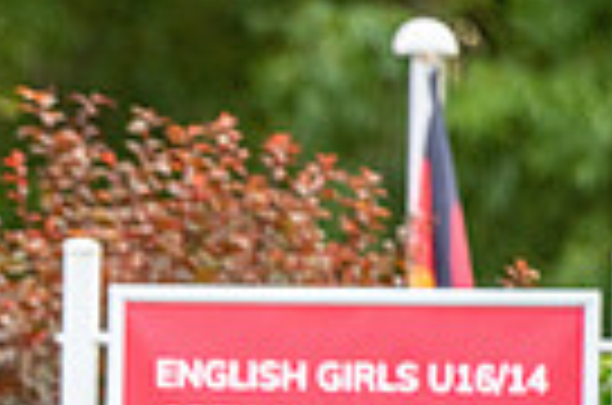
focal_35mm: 1283
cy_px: 772
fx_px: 21760
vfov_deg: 1.1
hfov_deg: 1.6
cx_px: -670
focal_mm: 300
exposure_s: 1/1000
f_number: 4
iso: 640
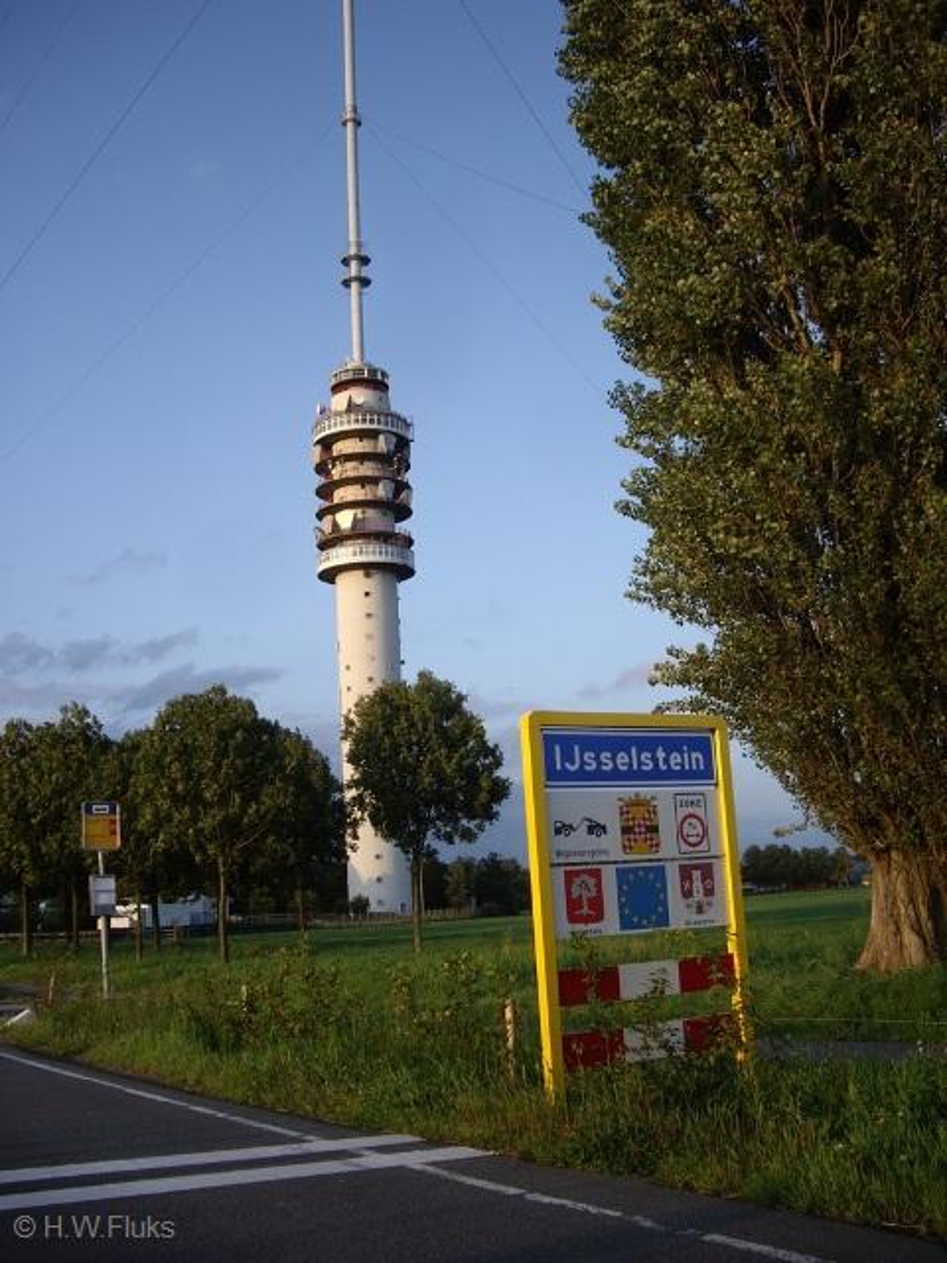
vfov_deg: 49.0
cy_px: 632
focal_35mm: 38
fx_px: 1386
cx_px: 474
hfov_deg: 37.7
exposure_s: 1/250
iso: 64
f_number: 2.8
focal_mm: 7.9
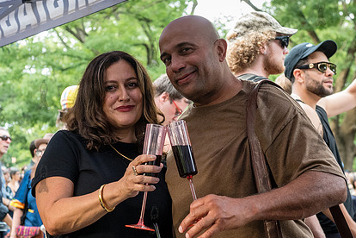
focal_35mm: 78
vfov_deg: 17.5
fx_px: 771
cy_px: 123
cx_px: 154
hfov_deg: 26.0
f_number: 4.5
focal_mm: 42
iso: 2000
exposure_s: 1/100
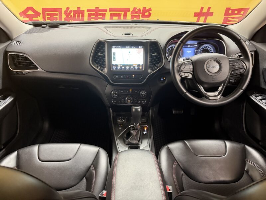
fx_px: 184
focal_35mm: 24
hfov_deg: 71.6
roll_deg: +0.3
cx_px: 133
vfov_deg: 56.8
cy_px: 100
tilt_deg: -30.3
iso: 640
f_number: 1.78
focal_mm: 6.76
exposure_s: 1/50
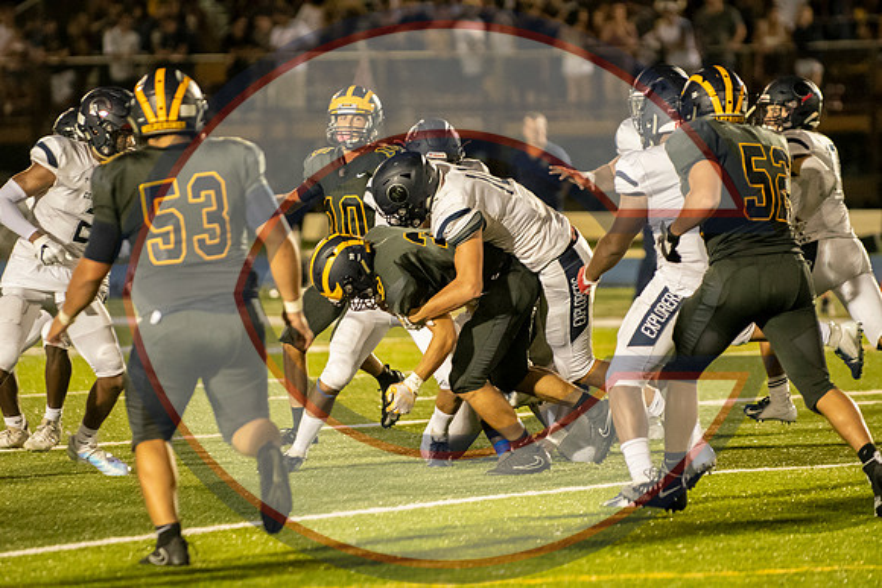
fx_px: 7351
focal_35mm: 300
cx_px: 441
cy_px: 294
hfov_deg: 6.9
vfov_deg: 4.6
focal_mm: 200
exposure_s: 1/1250
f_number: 2.8
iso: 9000
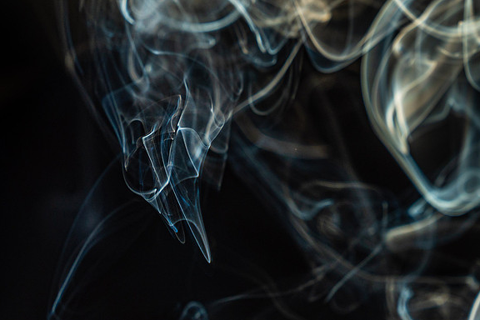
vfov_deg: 9.2
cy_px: 318
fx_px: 1973
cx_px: 434
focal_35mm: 148
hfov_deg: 13.7
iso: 100
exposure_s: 1/200
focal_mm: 70
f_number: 8
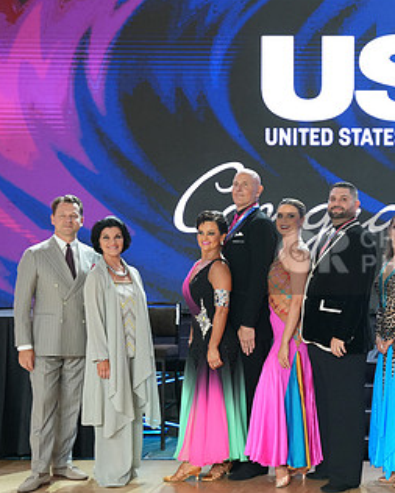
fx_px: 1008
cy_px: 254
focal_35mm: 69
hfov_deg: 21.1
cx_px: 436
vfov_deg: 27.5
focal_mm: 40
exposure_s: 1/400
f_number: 4
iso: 2500
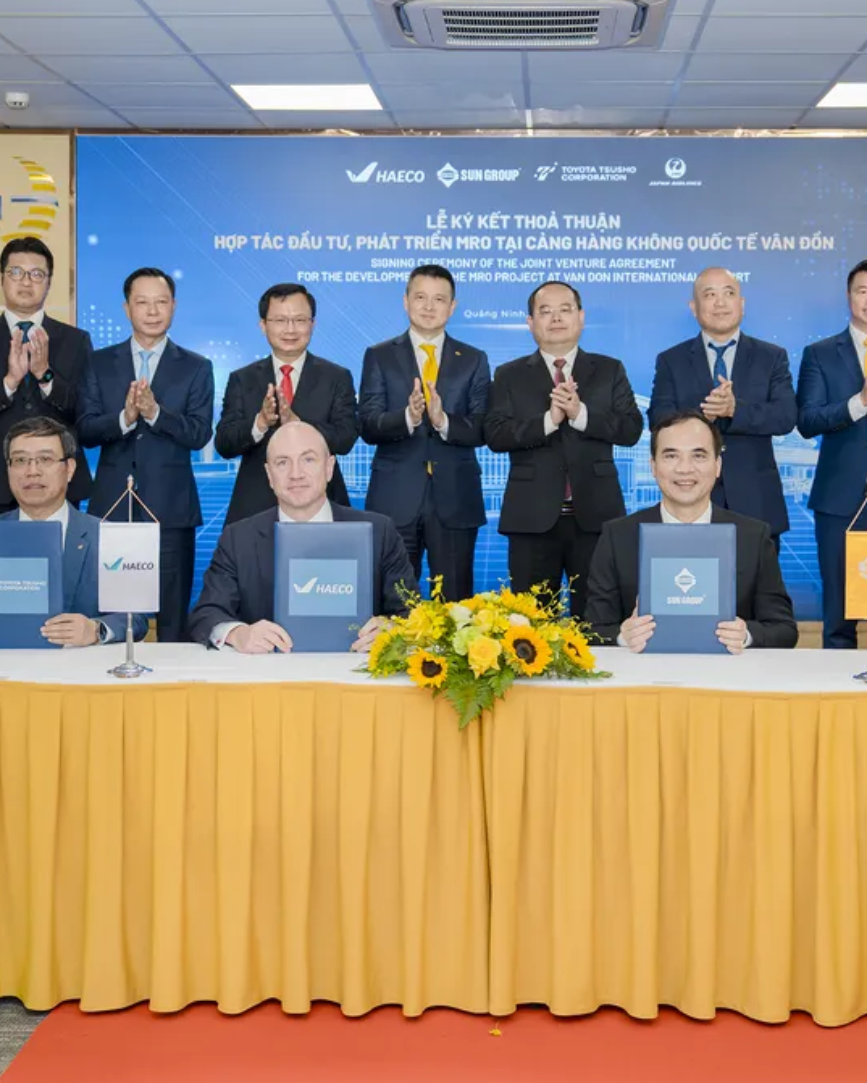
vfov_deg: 35.4
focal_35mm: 53
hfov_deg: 28.6
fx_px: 1700
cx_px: 513
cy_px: 545
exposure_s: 1/200
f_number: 3.2
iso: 800
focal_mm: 37
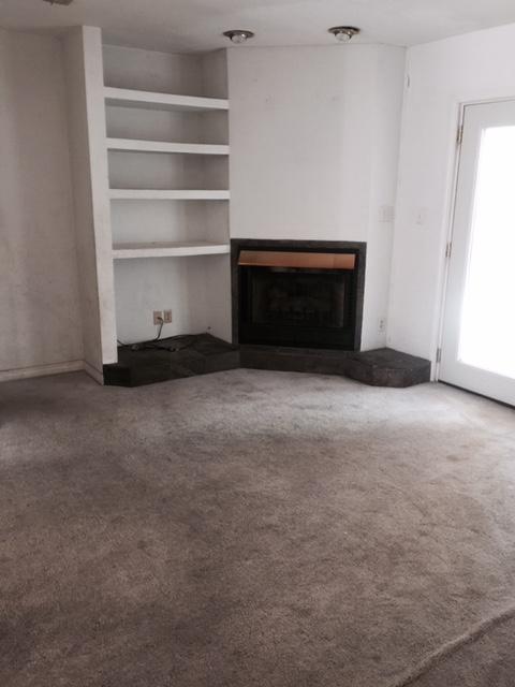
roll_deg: -0.3
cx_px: 258
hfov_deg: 48.2
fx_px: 575
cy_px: 344
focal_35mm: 29
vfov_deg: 61.7
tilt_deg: -13.6
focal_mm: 4.15
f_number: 2.2
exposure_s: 1/15
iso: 80
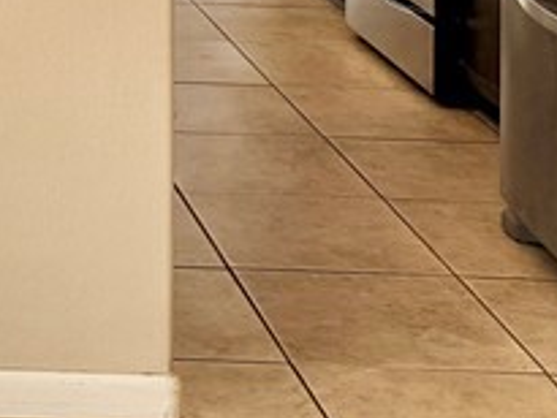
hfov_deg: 14.6
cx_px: -413
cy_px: -470
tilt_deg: -1.5
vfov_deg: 11.0
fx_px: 1932
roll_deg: +0.6
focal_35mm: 120
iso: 80
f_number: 1.78
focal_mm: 6.76
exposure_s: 1/796
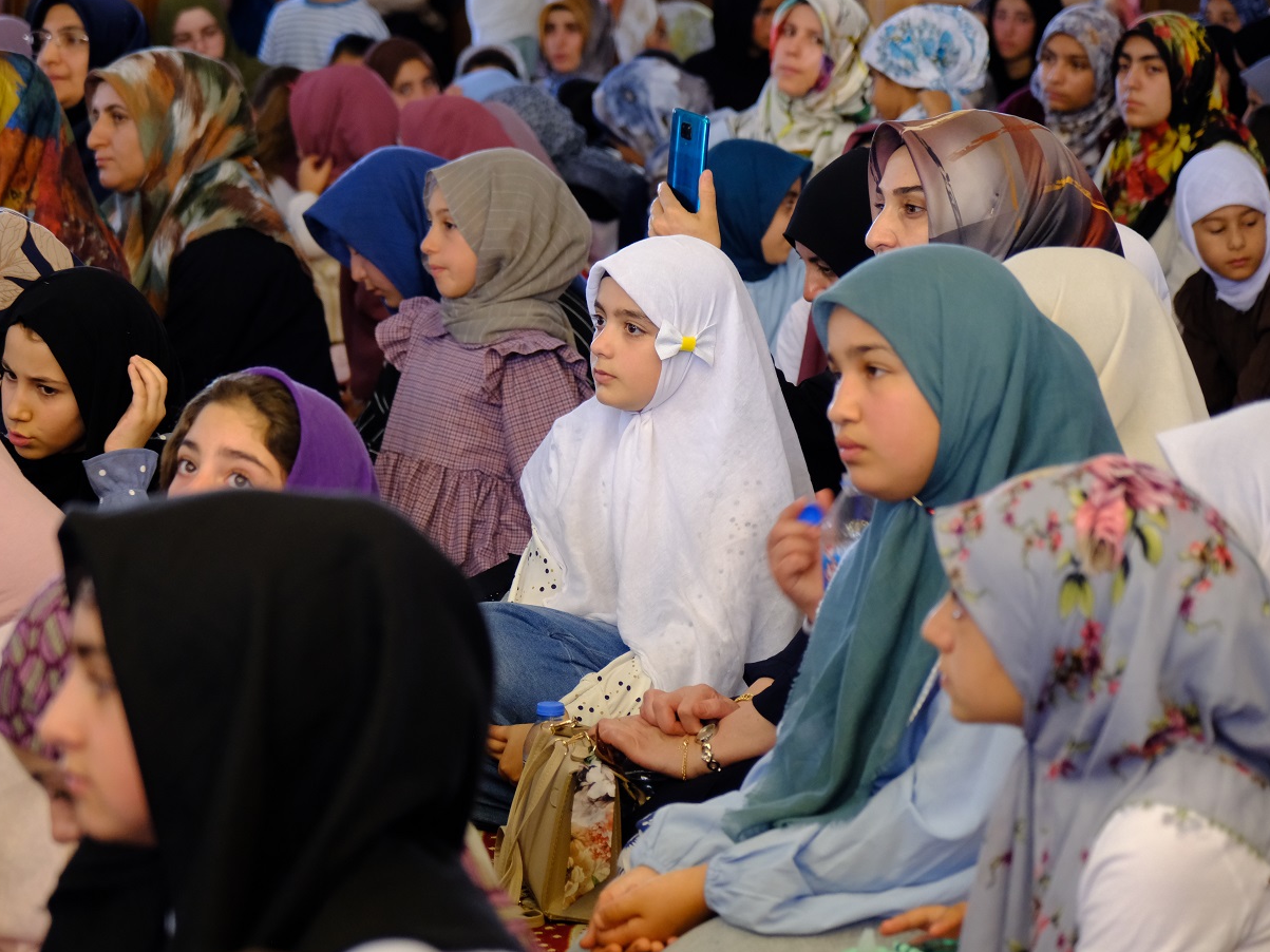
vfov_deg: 11.3
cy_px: 475
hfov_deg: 15.1
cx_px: 560
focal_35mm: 131
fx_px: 4806
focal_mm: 80
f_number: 4
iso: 2000
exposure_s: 1/80
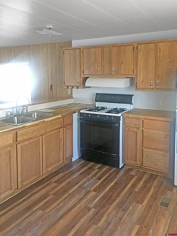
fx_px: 198
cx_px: 88
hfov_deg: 48.2
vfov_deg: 61.7
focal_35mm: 29
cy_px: 118
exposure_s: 1/30
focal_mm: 4.15
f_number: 2.2
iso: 200
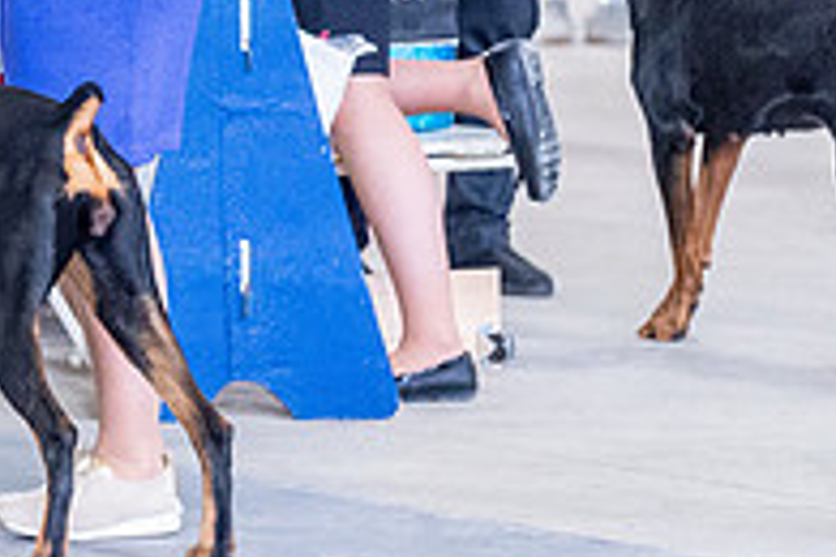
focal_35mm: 450
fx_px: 10449
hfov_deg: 4.6
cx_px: -386
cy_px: -161
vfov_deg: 3.0
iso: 6400
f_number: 4
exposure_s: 1/320
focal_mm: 151
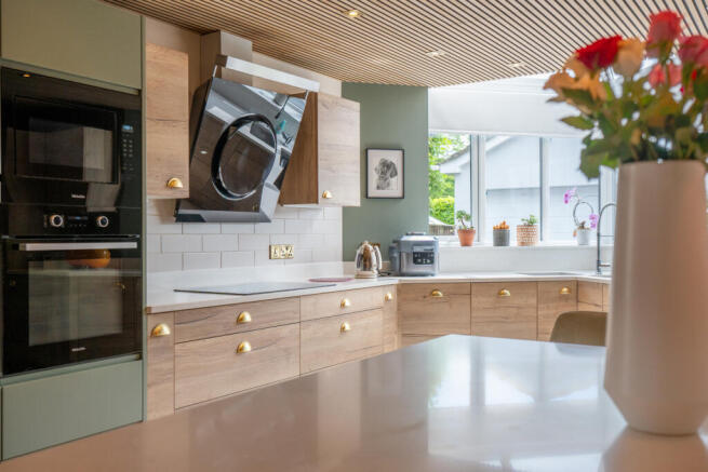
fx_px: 688
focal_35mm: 35
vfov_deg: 37.9
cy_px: 236
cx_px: 354
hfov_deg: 54.4
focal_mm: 35
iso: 200
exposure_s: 1/320
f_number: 4
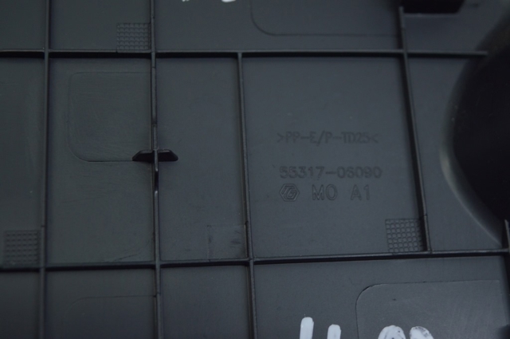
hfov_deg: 31.9
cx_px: 255
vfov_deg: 21.5
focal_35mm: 63
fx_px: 891
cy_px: 170
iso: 400
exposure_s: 1/50
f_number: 5
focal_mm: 42
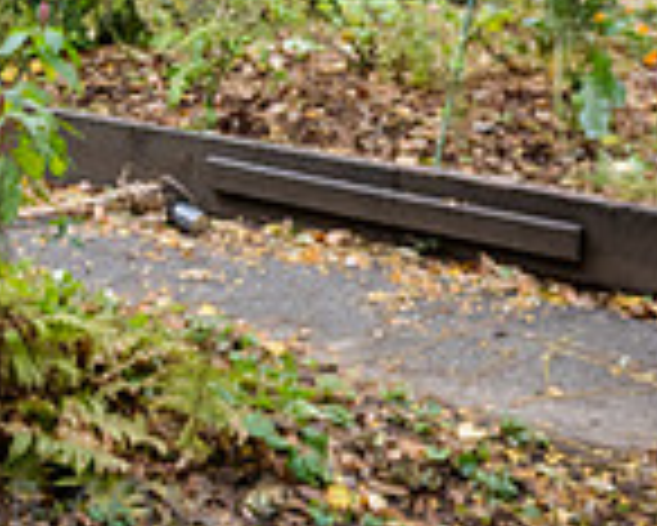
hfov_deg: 19.1
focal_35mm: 97
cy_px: -247
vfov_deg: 14.8
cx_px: -18
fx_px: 1887
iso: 2000
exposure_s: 1/800
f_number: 4.5
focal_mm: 26
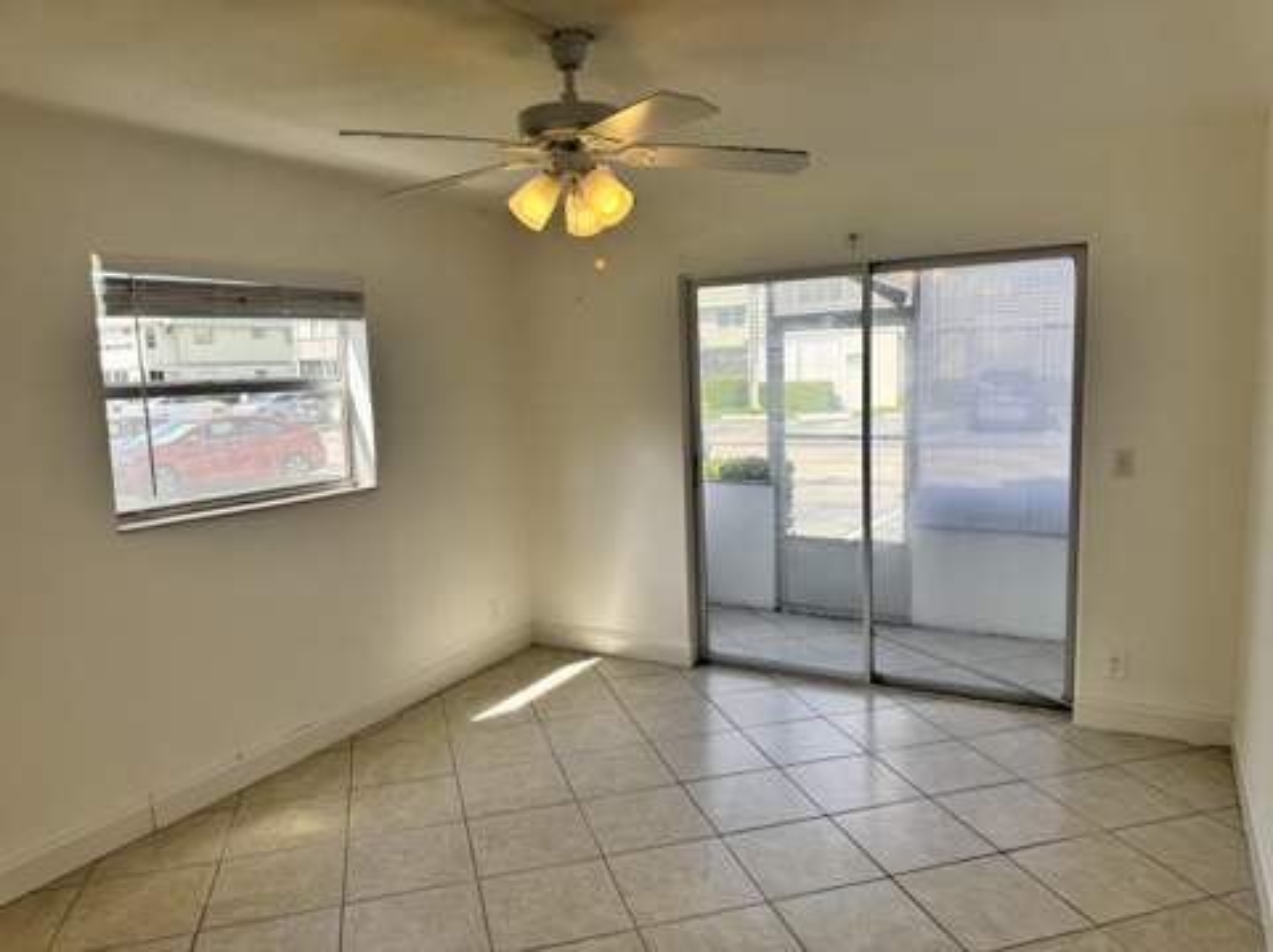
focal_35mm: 24
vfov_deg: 56.7
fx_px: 882
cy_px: 476
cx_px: 636
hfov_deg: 71.7
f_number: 1.78
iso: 80
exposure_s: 1/912
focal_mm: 6.76
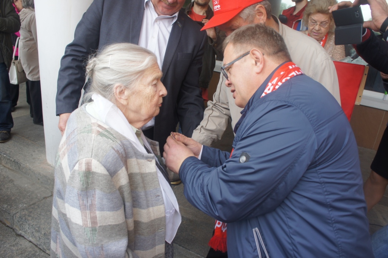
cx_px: 194
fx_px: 291
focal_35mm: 27
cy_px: 129
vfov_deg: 47.9
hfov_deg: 67.4
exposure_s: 1/250
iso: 200
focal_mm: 18
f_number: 4.5
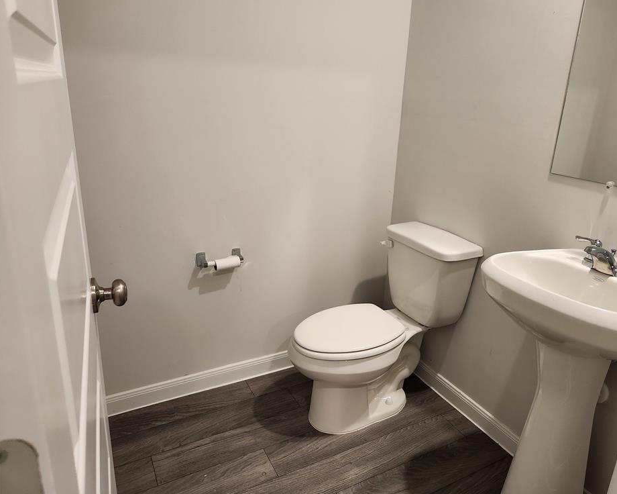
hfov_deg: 67.9
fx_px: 457
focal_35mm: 25
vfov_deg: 56.8
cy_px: 242
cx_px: 339
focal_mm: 5.4
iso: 320
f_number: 1.8
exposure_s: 1/120
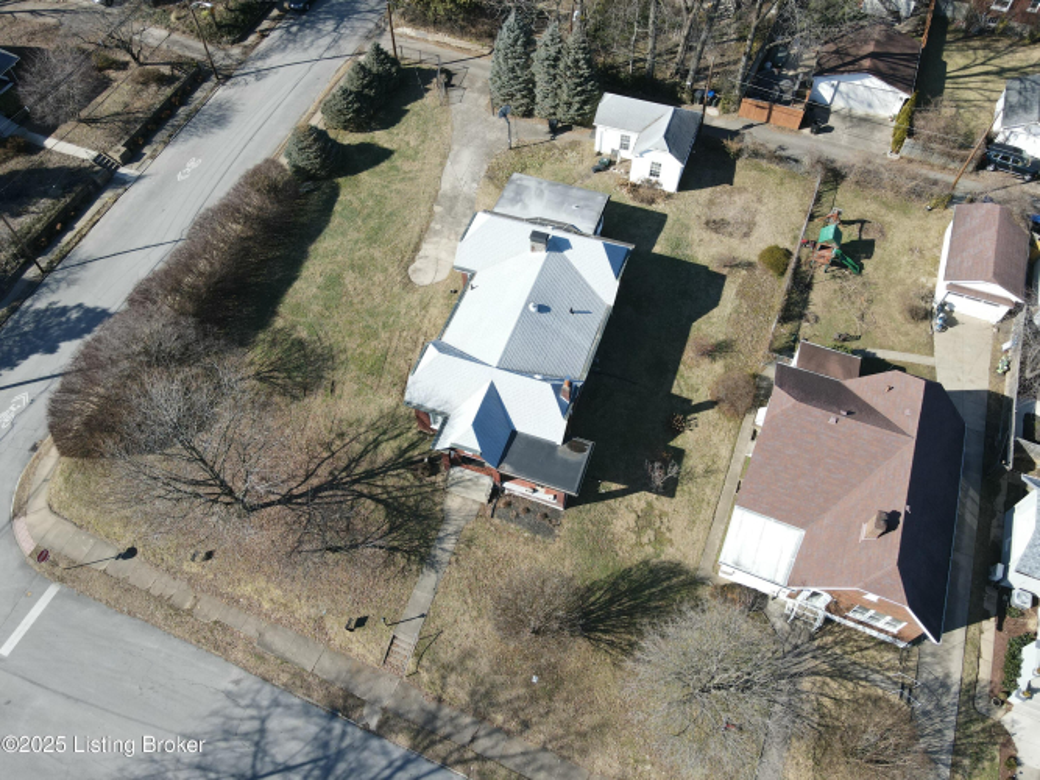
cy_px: 390
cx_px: 520
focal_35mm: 24
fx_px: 721
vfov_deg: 56.8
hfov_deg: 71.6
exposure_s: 1/350
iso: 110
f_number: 2.8
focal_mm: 4.5
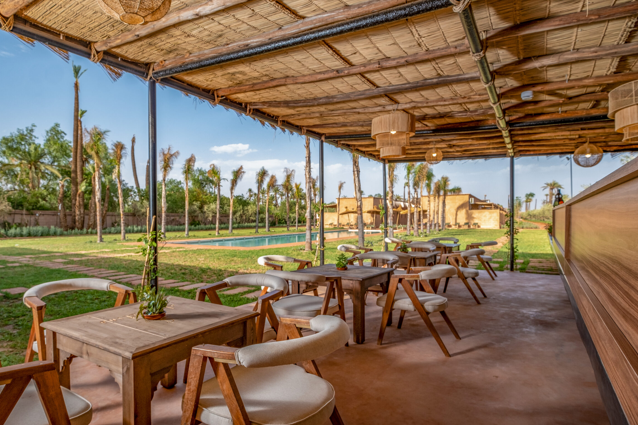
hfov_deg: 83.8
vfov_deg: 61.9
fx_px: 354
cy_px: 228
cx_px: 289
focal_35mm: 20
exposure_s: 1/250
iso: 200
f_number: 5.6
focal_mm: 12
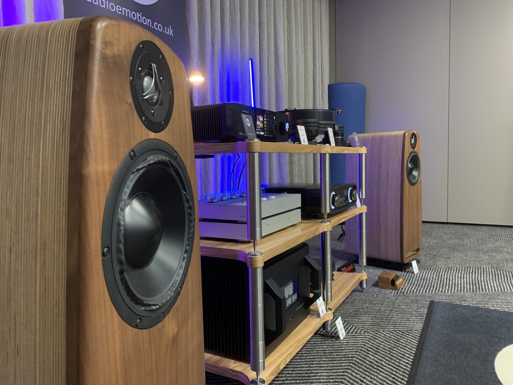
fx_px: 385
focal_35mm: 26
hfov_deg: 67.3
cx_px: 256
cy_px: 192
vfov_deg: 53.1
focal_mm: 4.25
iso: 400
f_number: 1.8
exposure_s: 1/25
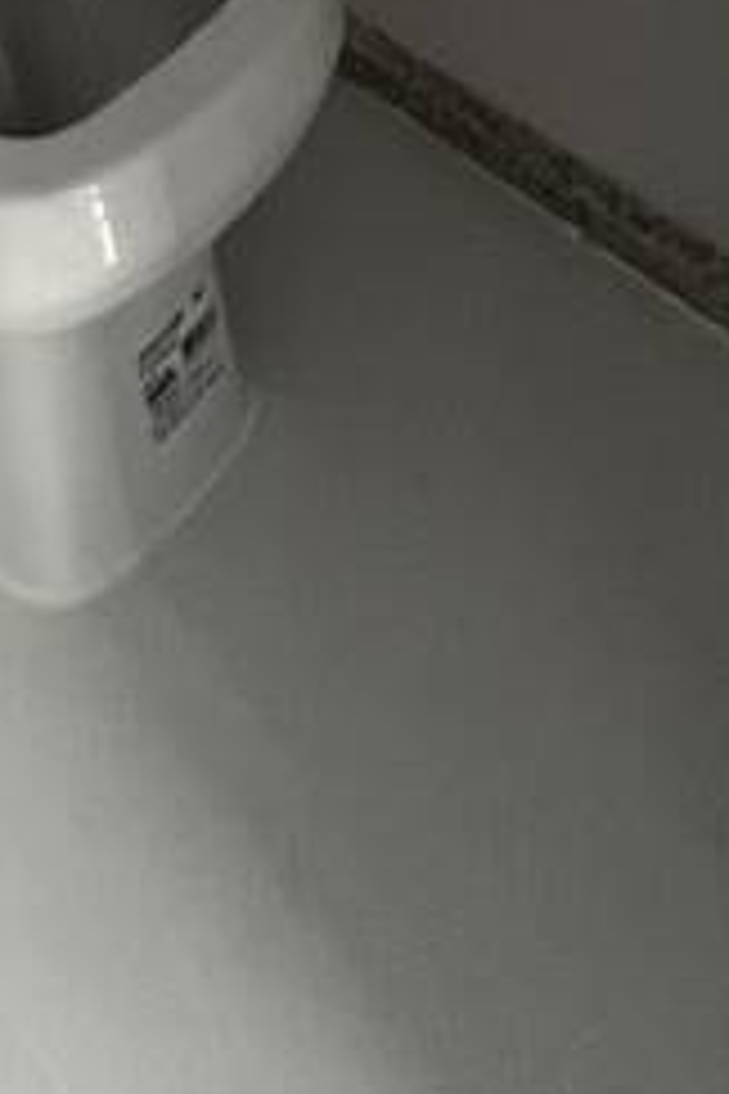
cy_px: -1094
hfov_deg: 22.4
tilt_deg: -9.7
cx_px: 162
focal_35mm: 60
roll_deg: +5.3
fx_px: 1822
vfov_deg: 19.2
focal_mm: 1.57
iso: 500
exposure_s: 1/60
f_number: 1.8
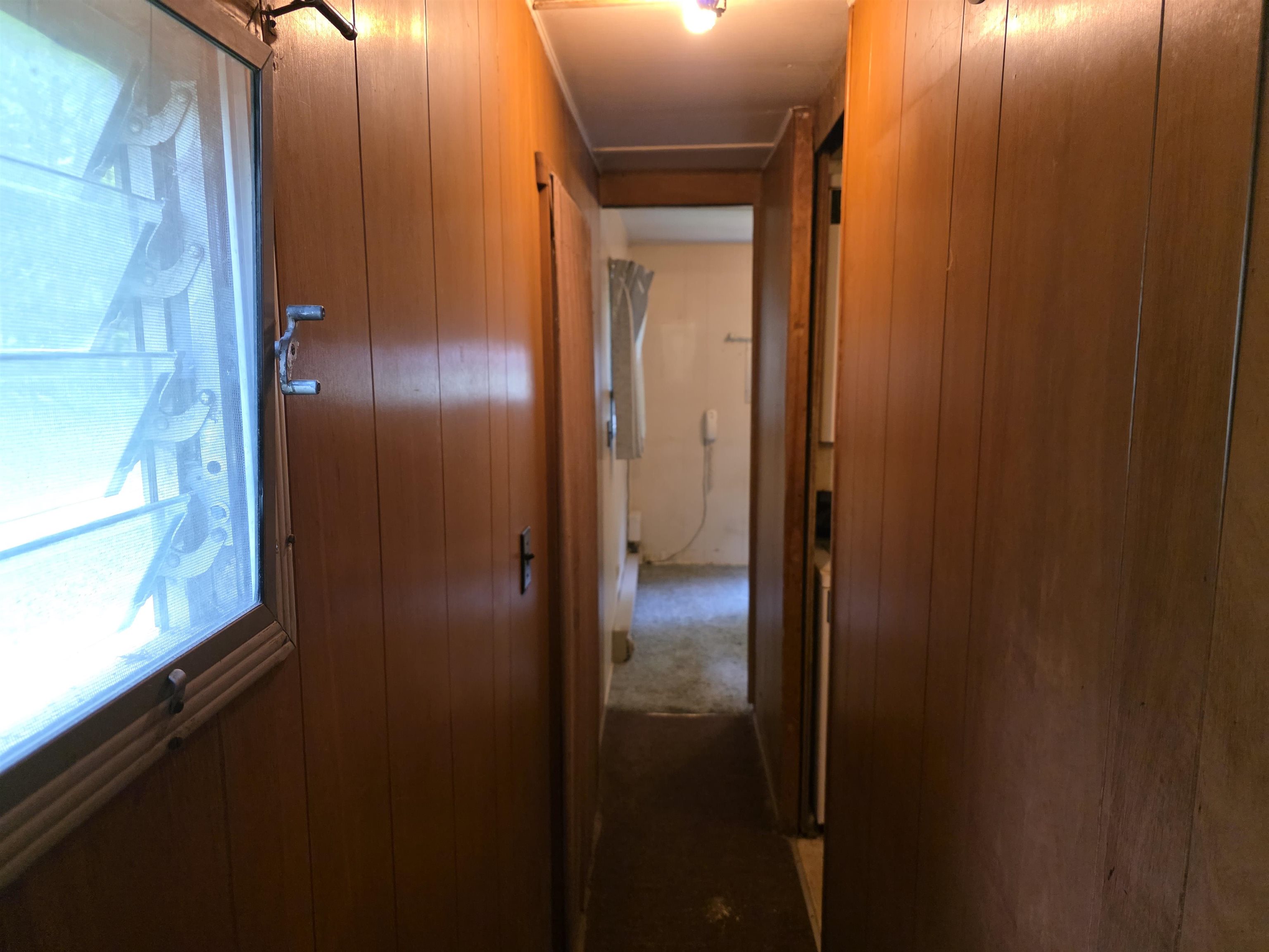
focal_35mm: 23
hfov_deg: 73.9
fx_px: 843
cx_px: 634
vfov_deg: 58.9
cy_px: 476
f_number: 1.7
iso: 1000
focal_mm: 6.3
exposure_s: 1/120
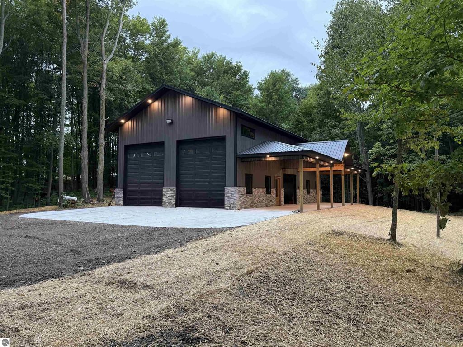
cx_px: 232
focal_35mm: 24
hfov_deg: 71.6
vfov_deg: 56.8
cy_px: 174
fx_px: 321
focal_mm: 6.76
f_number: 1.78
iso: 250
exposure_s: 1/60
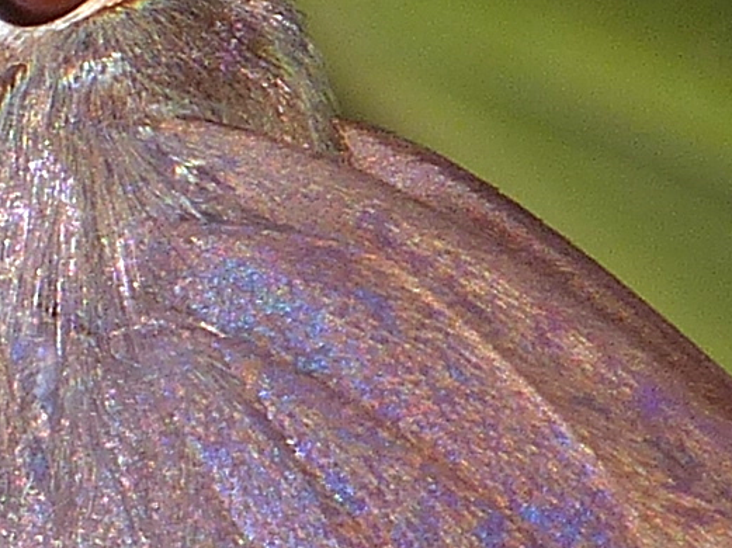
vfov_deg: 0.3
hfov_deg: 0.4
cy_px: 431
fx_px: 97417
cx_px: 180
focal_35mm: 4610
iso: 100
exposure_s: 1/125
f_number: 5
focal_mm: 108
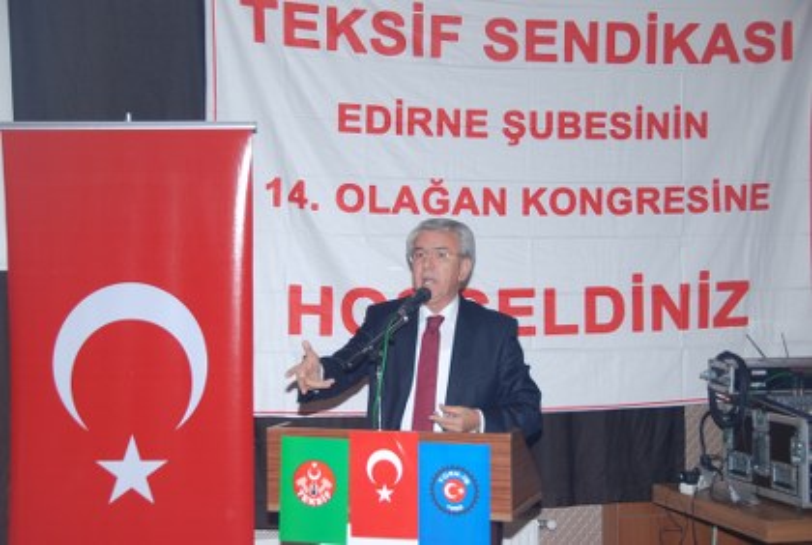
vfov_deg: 20.7
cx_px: 406
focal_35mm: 66
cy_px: 272
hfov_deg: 30.4
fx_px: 1492
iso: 200
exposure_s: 1/60
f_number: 4.5
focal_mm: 44
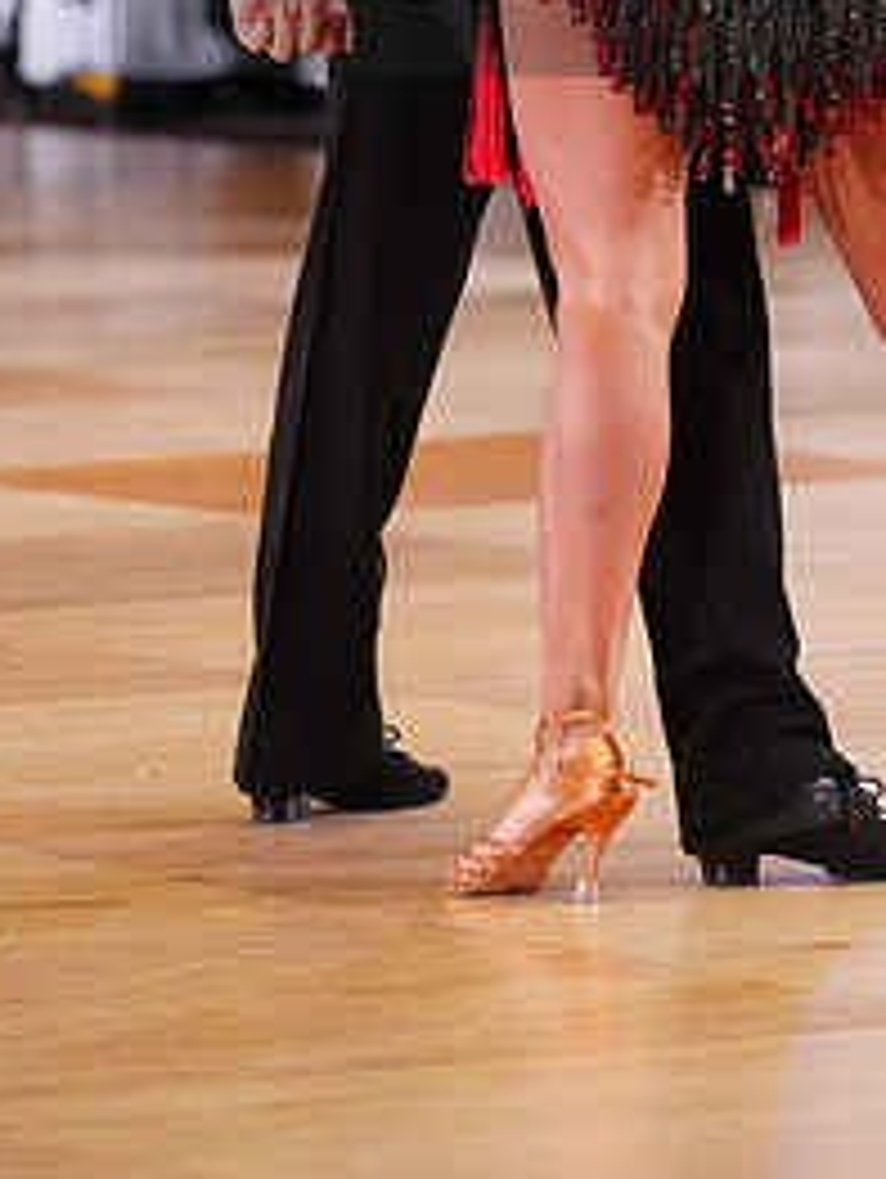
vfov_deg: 5.1
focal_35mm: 387
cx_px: 749
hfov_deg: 3.8
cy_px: -72
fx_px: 13186
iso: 3200
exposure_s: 1/400
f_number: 4
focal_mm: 182
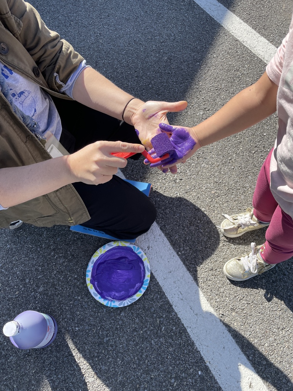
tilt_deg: -62.3
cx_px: 146
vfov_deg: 67.3
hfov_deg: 53.1
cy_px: 196
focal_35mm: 26
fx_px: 293
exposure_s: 1/1182
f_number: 1.6
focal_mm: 4.2
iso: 32
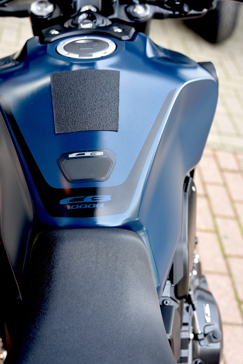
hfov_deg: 24.2
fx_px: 566
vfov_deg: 35.6
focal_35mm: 56
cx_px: 92
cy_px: 178
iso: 200
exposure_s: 1/60
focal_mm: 38
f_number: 3.2
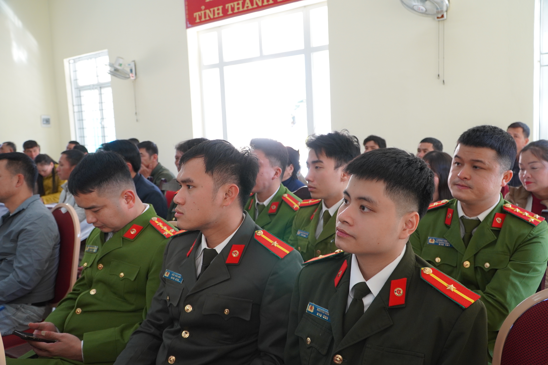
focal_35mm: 33
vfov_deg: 39.9
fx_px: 502
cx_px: 274
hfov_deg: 57.3
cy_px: 182
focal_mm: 22
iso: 800
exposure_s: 1/160
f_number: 4
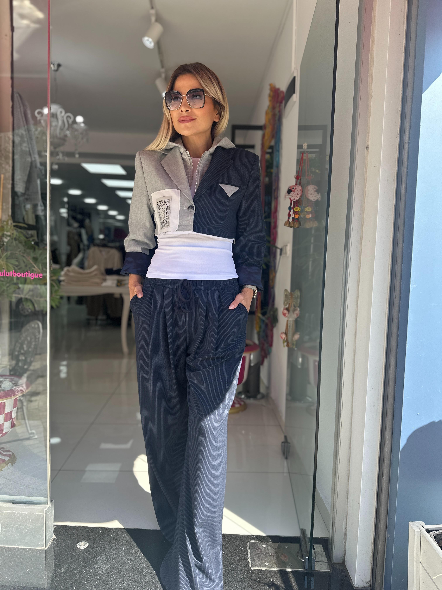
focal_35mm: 24
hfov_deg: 56.8
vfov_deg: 71.6
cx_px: 221
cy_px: 295
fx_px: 409
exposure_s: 1/943
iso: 80
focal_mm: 6.86
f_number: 1.78
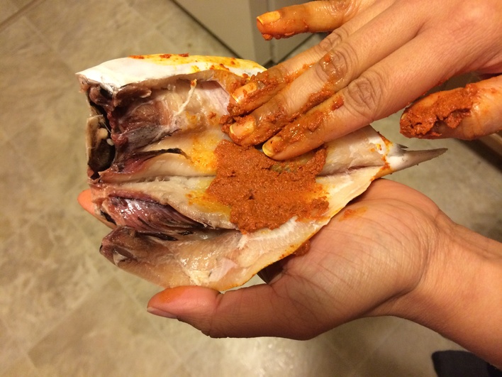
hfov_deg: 60.0
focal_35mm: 30
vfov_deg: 46.8
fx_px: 435
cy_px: 188
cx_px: 251
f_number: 2.2
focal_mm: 4.12
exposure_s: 1/24
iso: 320
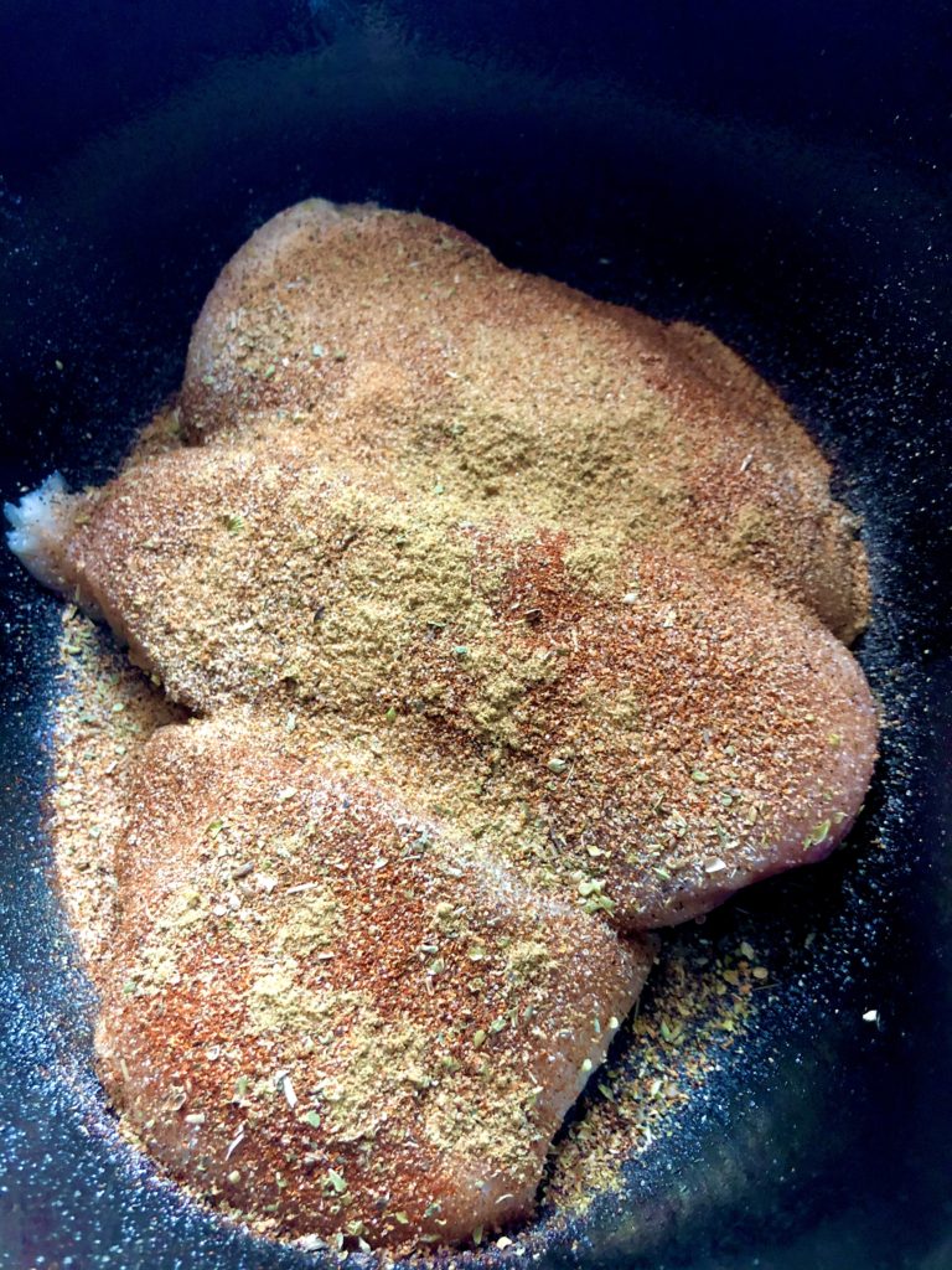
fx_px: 1027
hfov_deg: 49.7
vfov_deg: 63.4
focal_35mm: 28
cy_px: 635
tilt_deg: -64.8
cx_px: 476
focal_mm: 3.99
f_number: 1.8
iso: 100
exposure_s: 1/9
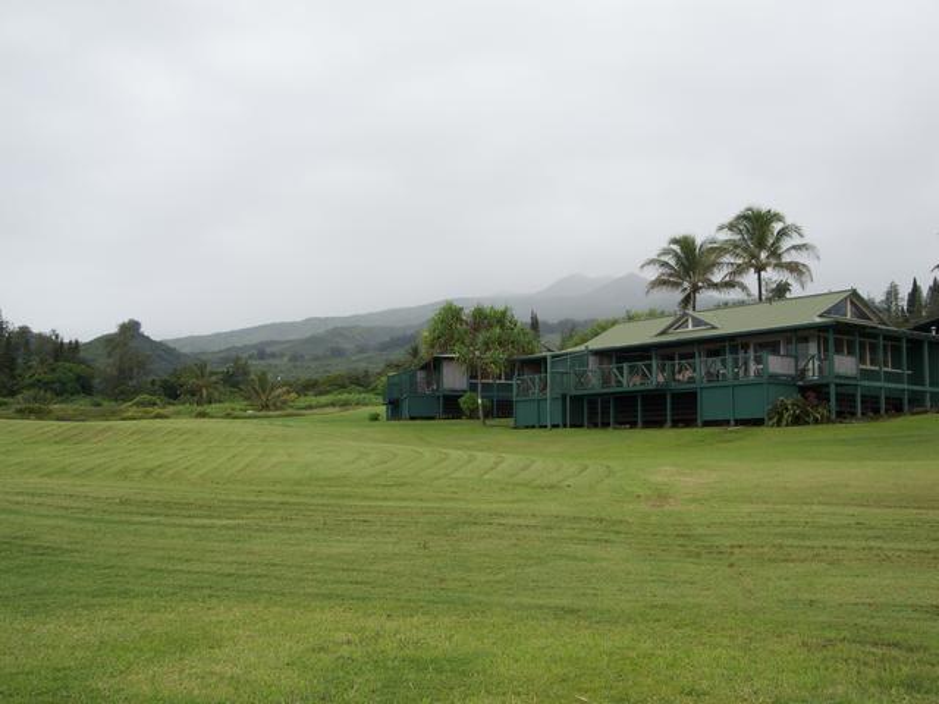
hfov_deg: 45.8
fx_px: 1112
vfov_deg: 35.1
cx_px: 470
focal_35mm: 41
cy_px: 352
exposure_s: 1/843
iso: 100
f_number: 3.5
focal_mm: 8.8
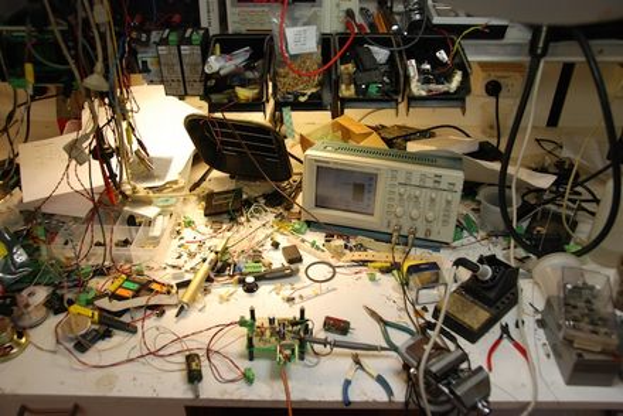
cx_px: 312
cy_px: 208
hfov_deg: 61.9
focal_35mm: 30
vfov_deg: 43.7
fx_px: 519
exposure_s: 1/80
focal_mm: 20
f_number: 4.5
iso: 400
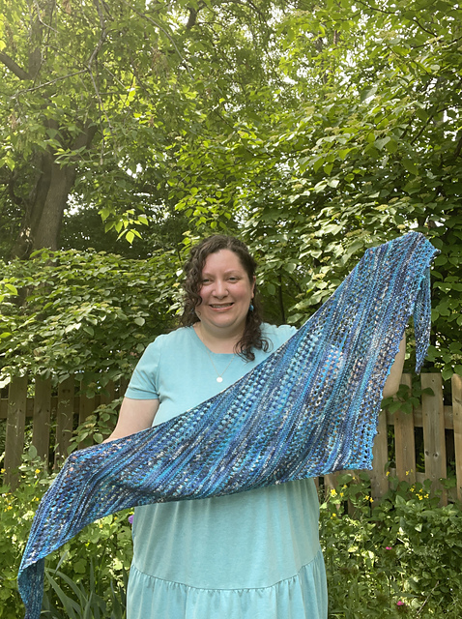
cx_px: 231
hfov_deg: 46.7
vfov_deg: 60.0
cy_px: 310
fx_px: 535
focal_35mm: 30
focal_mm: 2.71
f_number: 2.2
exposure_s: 1/121
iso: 32
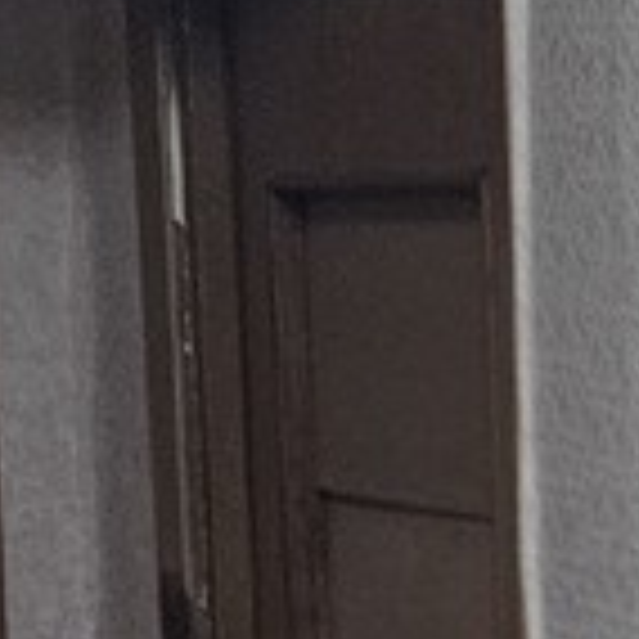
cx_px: 2146
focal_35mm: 172
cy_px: 1638
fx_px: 3592
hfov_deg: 8.1
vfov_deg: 9.0
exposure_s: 1/100
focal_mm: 5.4
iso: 400
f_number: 1.8
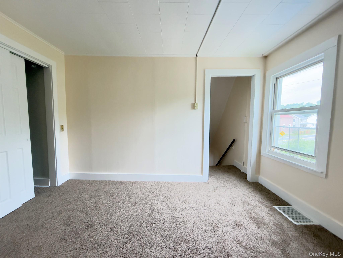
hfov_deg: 102.1
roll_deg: -0.3
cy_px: 129
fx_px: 139
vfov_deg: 85.7
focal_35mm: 14
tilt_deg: -3.7
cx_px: 172
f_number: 2.2
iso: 640
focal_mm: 2.22
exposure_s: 1/60
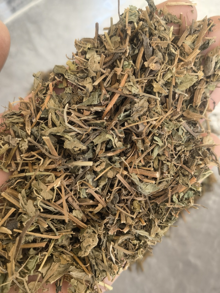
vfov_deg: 65.3
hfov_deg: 51.3
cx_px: 110
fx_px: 229
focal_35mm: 27
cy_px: 146
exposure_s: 1/99.2
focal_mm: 5.54
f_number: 1.8
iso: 125
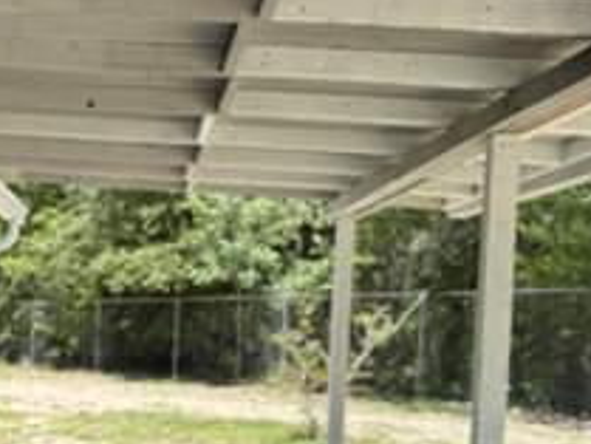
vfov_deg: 25.8
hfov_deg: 32.4
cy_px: 389
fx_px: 940
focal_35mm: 55
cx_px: 11
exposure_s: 1/2252
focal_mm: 6.76
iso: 80
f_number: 1.78
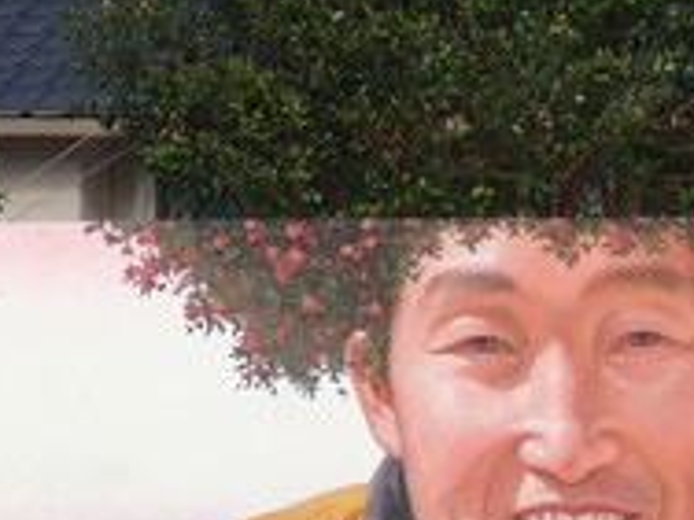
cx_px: 26
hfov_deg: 9.5
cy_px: 15
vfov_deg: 7.1
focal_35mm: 208
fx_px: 4170
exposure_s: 1/500
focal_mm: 11.78
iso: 100
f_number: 5
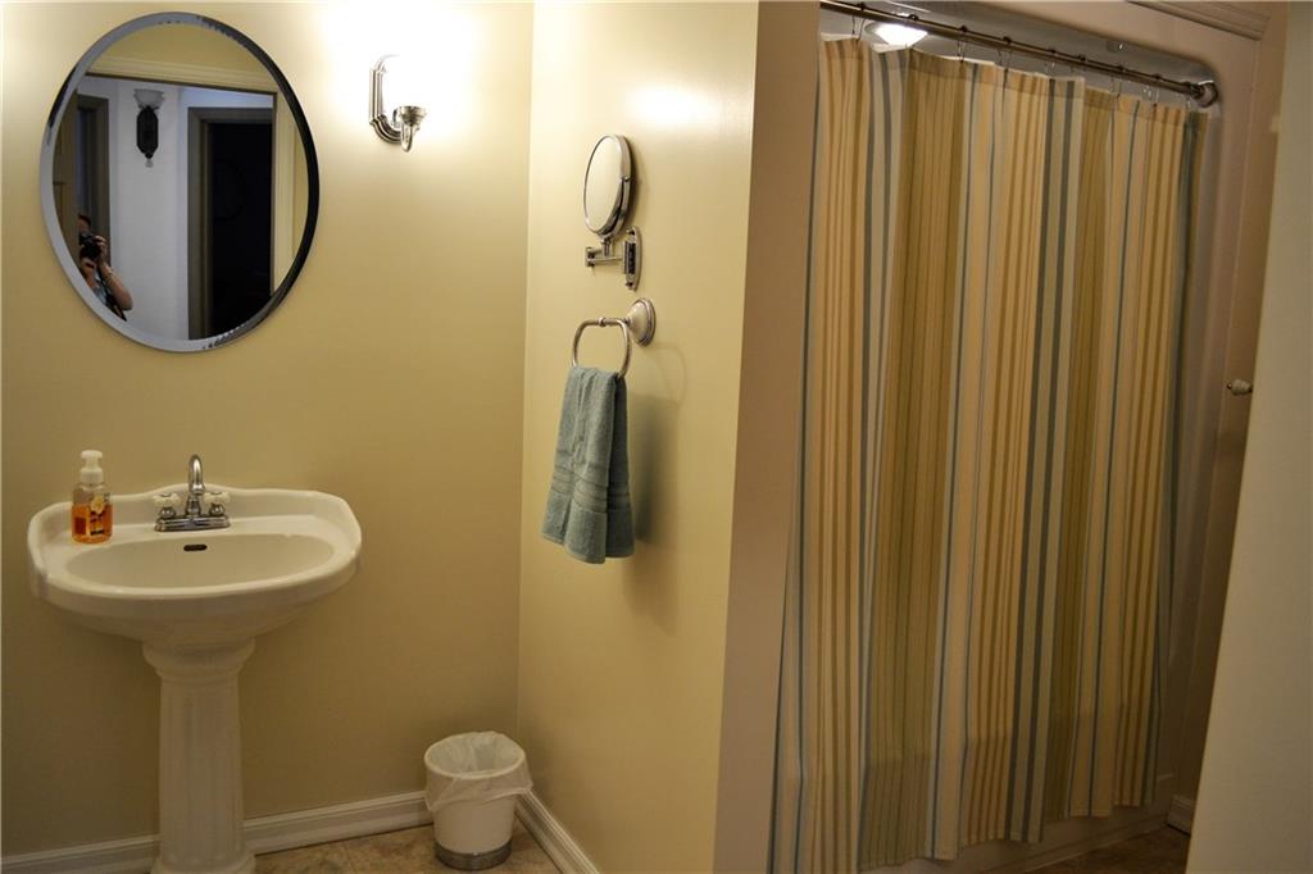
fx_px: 984
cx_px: 656
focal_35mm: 27
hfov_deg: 67.4
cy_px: 437
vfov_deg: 47.9
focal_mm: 18
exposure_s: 1/60
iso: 450
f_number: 3.5
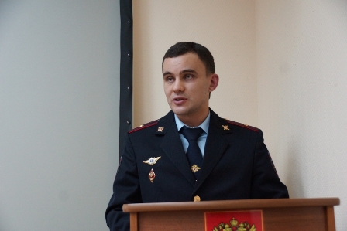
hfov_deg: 33.4
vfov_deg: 22.6
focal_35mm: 60
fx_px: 578
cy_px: 116
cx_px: 174
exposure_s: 1/60
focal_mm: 40
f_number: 4.5
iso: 2000
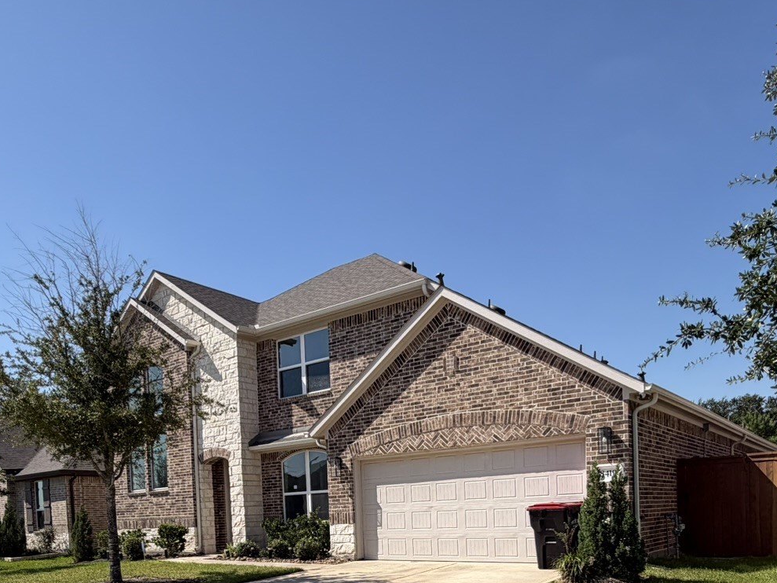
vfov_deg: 43.7
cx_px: 370
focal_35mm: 29
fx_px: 651
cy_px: 534
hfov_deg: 61.6
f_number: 2.2
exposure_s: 1/1189
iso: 20
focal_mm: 2.22
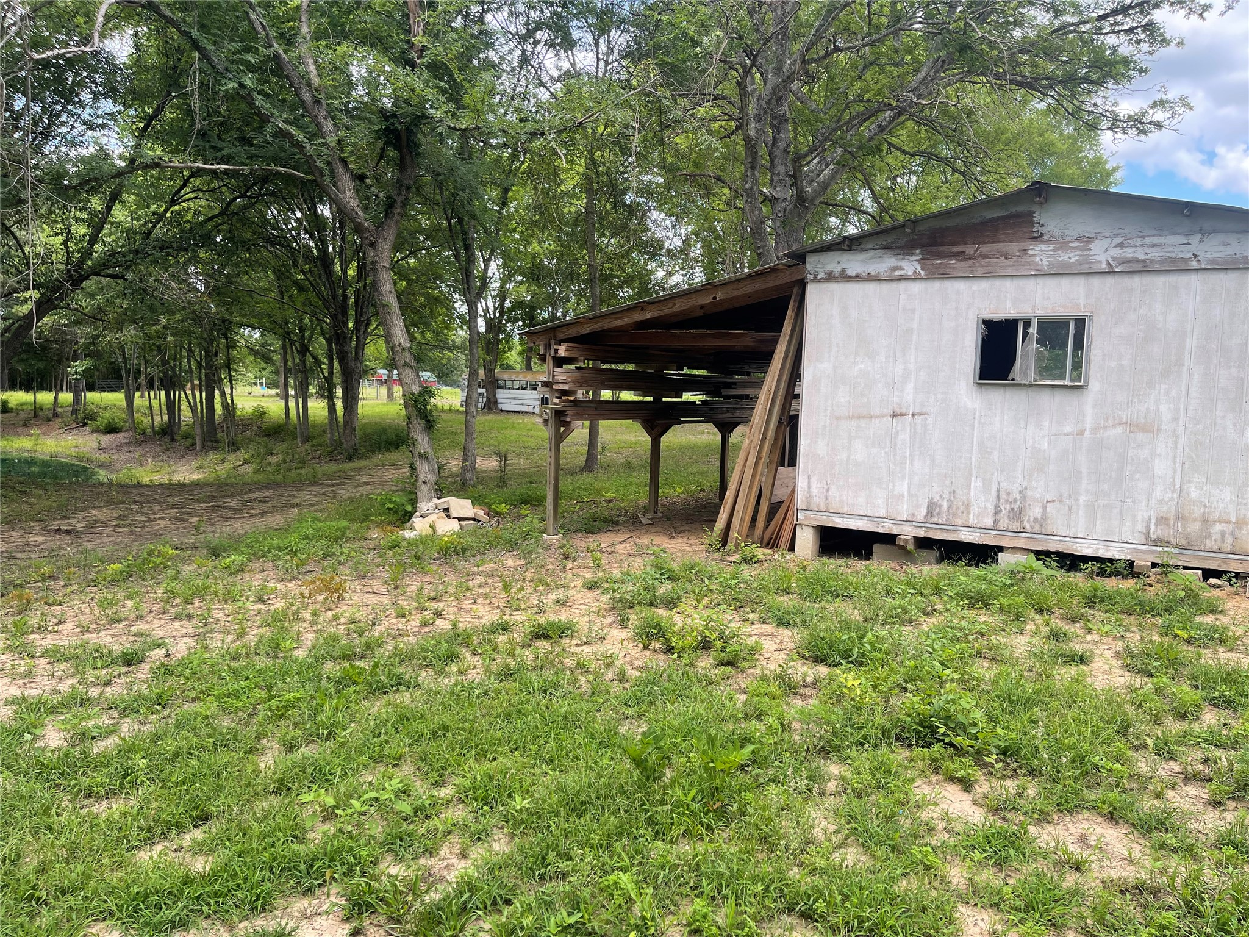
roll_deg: -2.1
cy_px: 468
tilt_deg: -4.0
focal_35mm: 25
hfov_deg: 69.4
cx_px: 624
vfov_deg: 54.9
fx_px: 902
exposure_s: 1/404
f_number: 1.6
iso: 32
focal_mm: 5.1
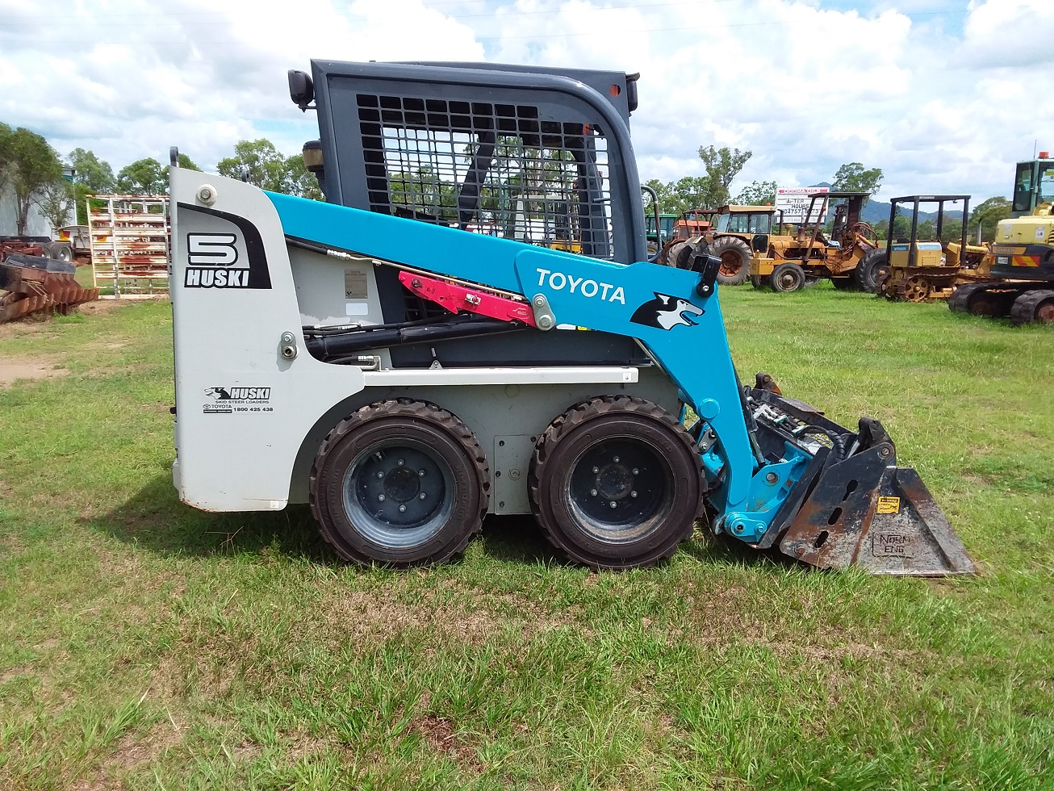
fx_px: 853
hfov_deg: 63.4
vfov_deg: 49.8
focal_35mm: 28
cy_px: 396
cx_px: 527
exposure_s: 1/1065
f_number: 1.9
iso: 40
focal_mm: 2.91
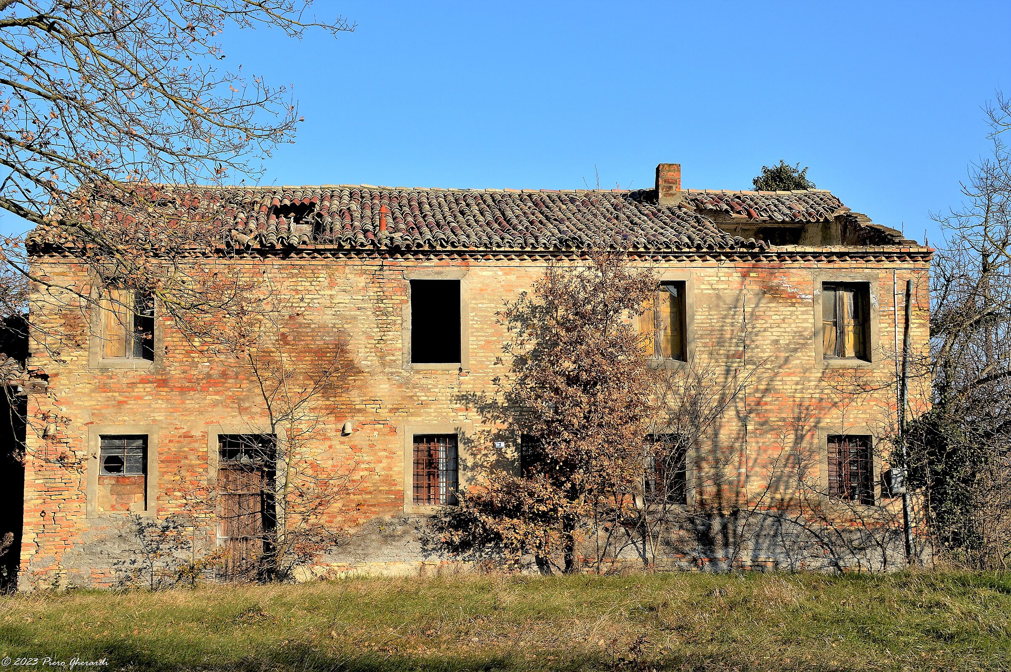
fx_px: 1473
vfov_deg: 25.7
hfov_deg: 37.9
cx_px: 506
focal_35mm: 52
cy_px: 336
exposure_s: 1/125
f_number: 11
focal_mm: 35
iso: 100
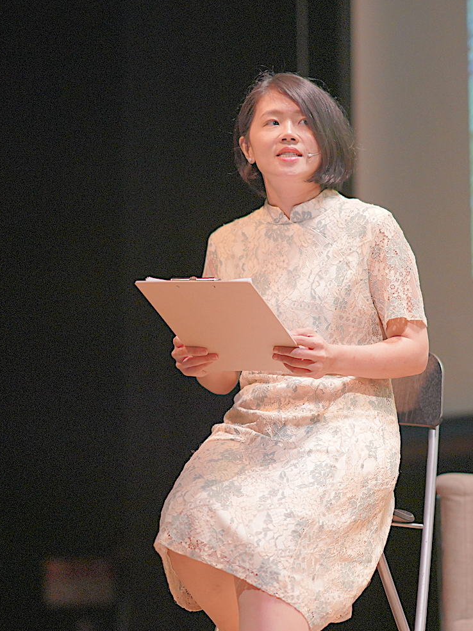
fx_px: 3026
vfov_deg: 11.9
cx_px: 226
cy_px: 371
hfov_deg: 8.9
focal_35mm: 166
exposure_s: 1/60
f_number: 1.4
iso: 2000
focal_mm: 85
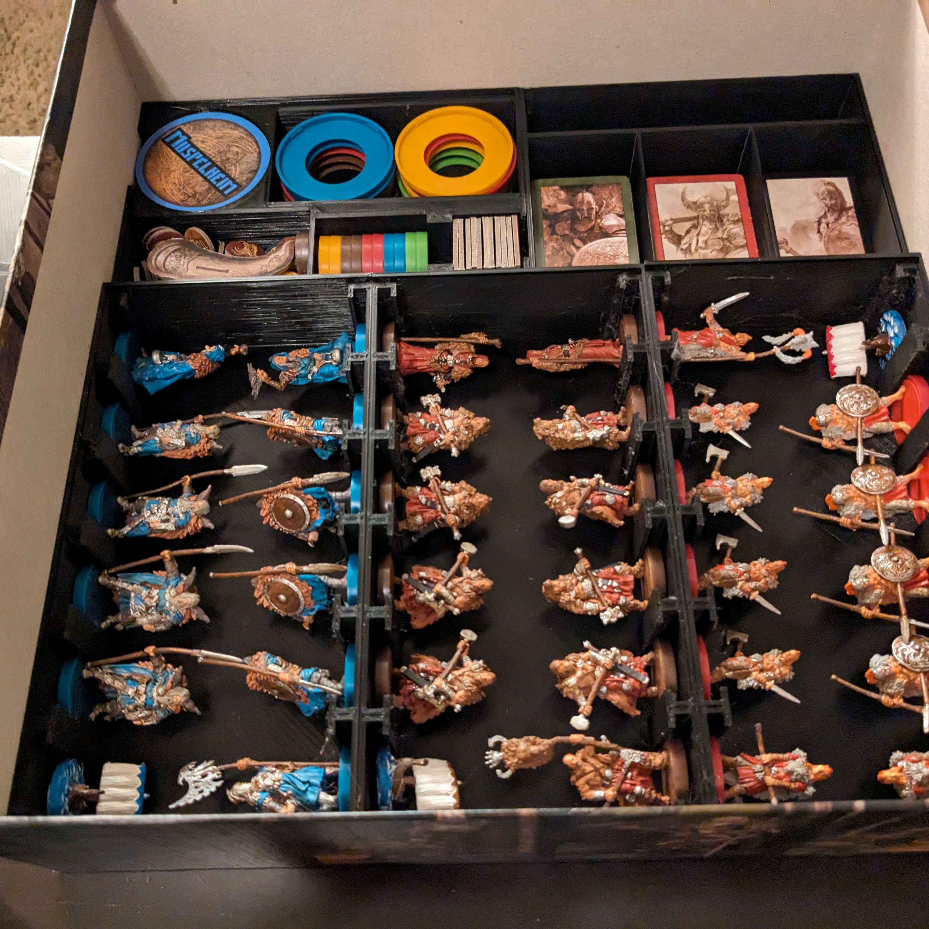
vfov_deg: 51.1
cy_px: 467
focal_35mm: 32
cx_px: 450
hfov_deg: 51.1
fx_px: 972
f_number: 1.73
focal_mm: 4.38
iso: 1403
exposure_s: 1/24
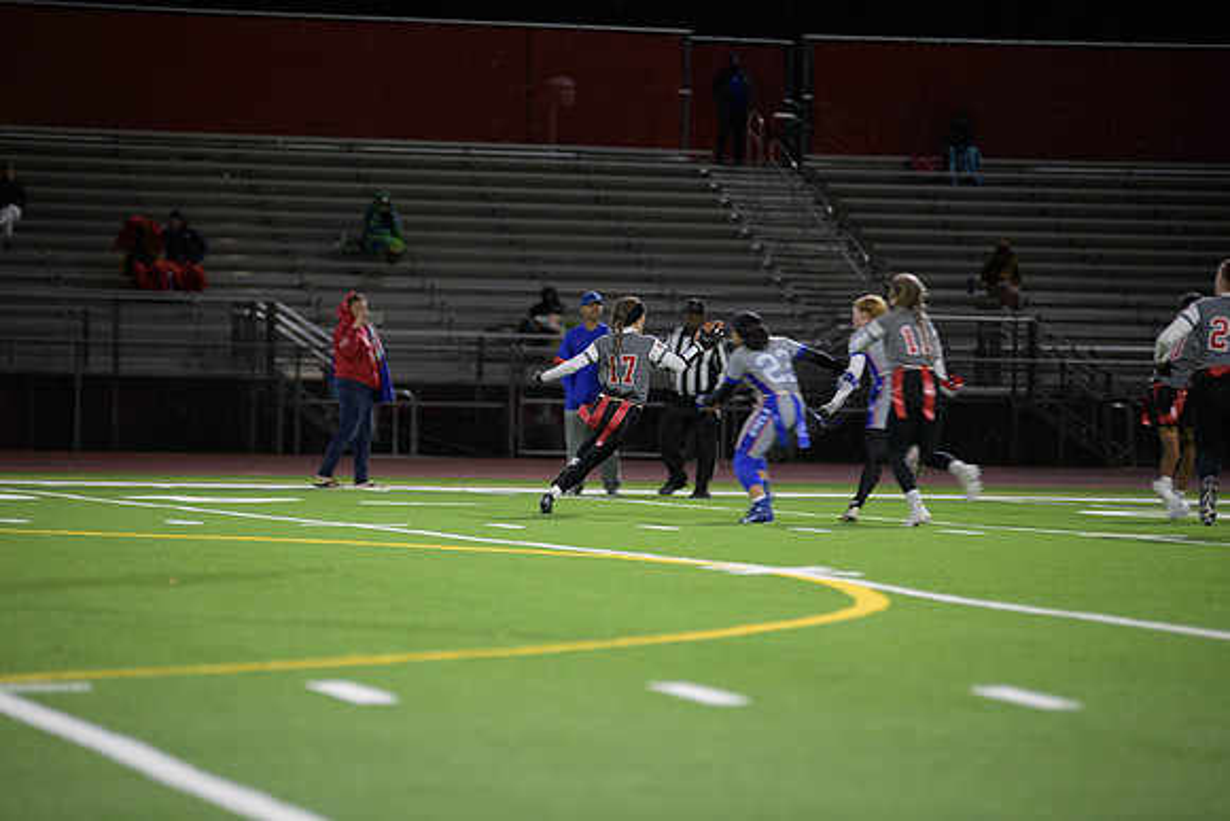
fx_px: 5639
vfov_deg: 8.3
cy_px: 410
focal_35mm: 165
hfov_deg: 12.4
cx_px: 615
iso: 1100
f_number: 2.8
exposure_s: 1/200
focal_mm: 165
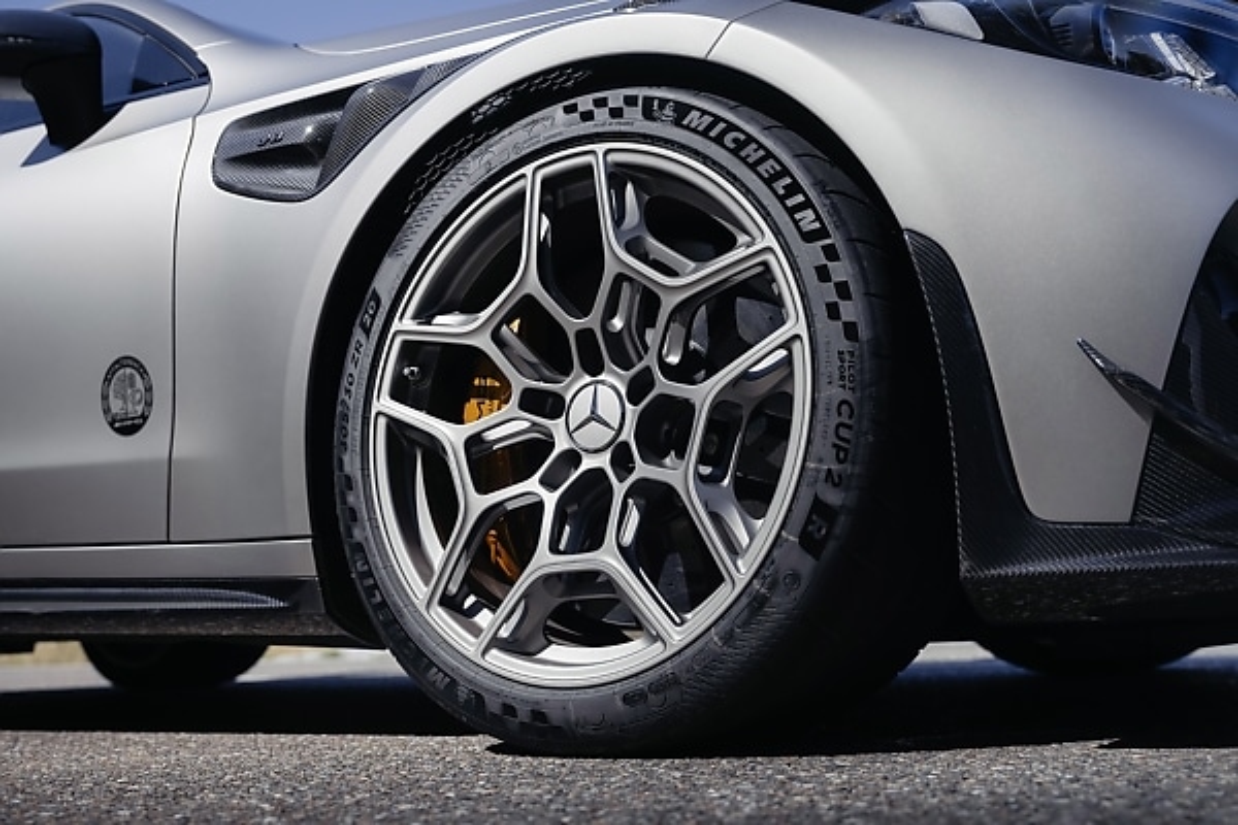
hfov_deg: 50.7
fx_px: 1307
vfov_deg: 35.1
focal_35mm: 38
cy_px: 412
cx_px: 619
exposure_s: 1/160
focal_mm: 38
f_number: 4
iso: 100
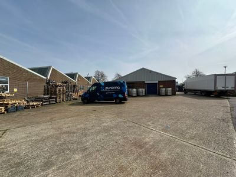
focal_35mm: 14
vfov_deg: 85.7
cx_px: 118
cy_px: 88
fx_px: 95
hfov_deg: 102.1
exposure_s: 1/3300
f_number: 2.2
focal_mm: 2.22
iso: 50
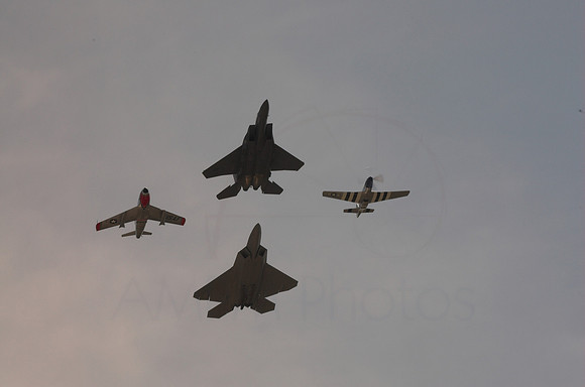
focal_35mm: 248
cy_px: 194
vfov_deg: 5.5
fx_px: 4013
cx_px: 292
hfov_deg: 8.3
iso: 200
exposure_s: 1/160
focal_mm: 165
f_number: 22
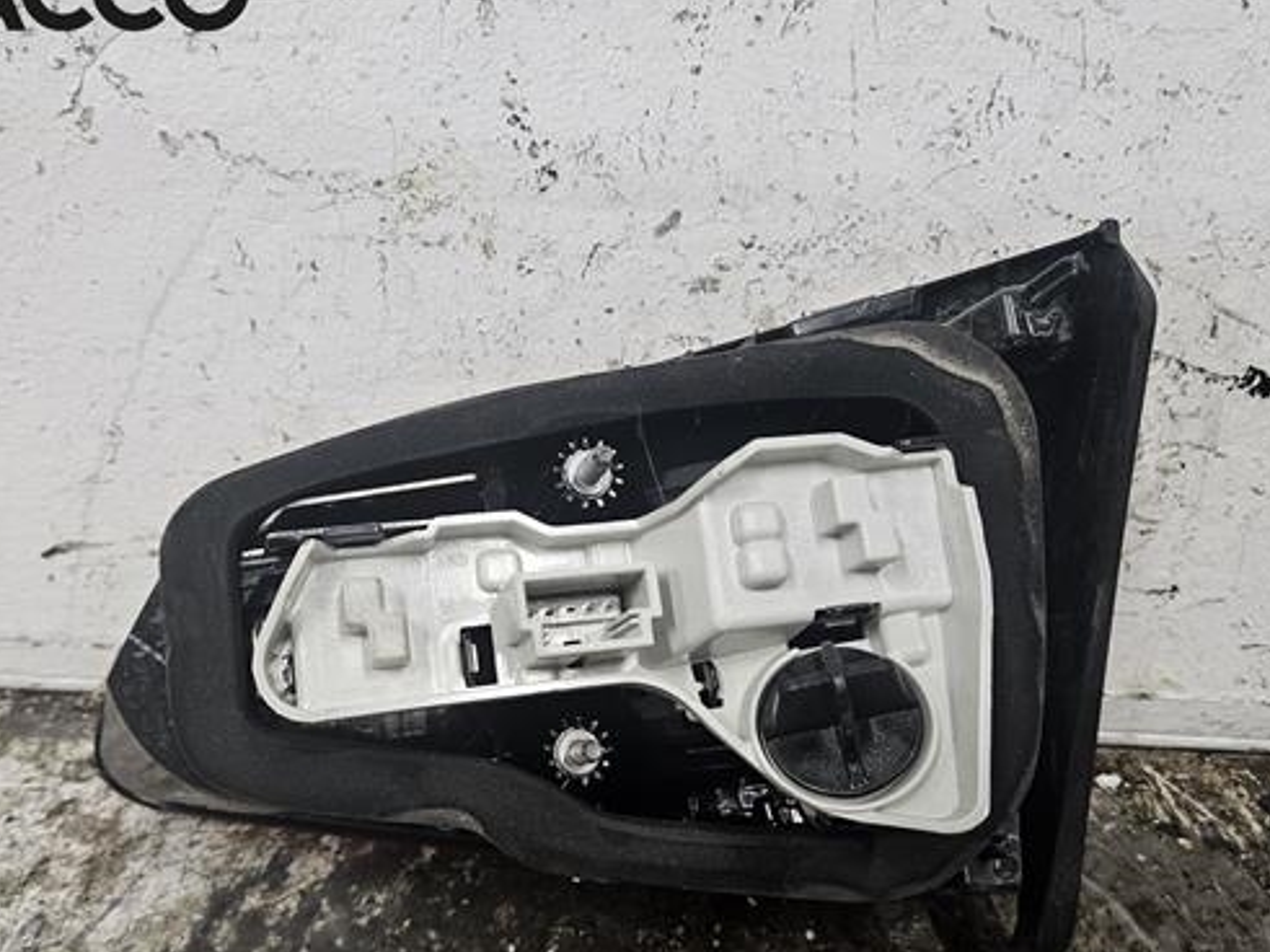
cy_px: 564
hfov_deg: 59.9
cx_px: 579
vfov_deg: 46.6
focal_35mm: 30
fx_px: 1100
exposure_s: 1/100
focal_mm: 5.4
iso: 320
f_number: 1.8
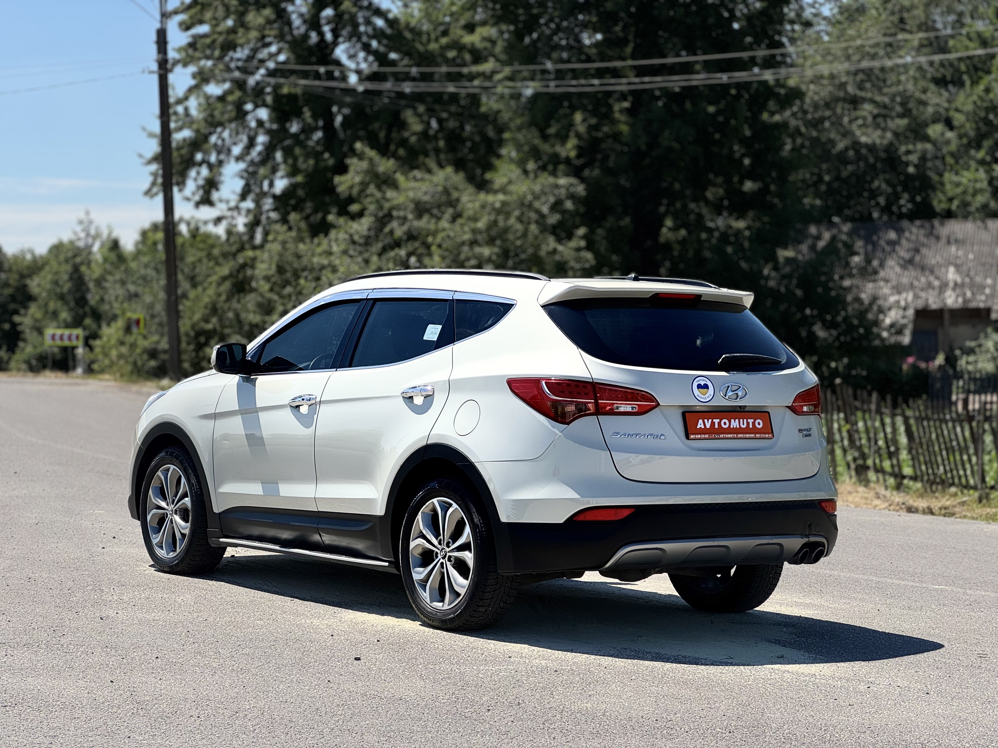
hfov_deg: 25.3
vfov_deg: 19.1
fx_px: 2220
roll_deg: -0.5
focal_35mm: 77
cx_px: 499
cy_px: 374
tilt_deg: +0.0
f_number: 2.8
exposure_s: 1/1179
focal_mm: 9
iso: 25
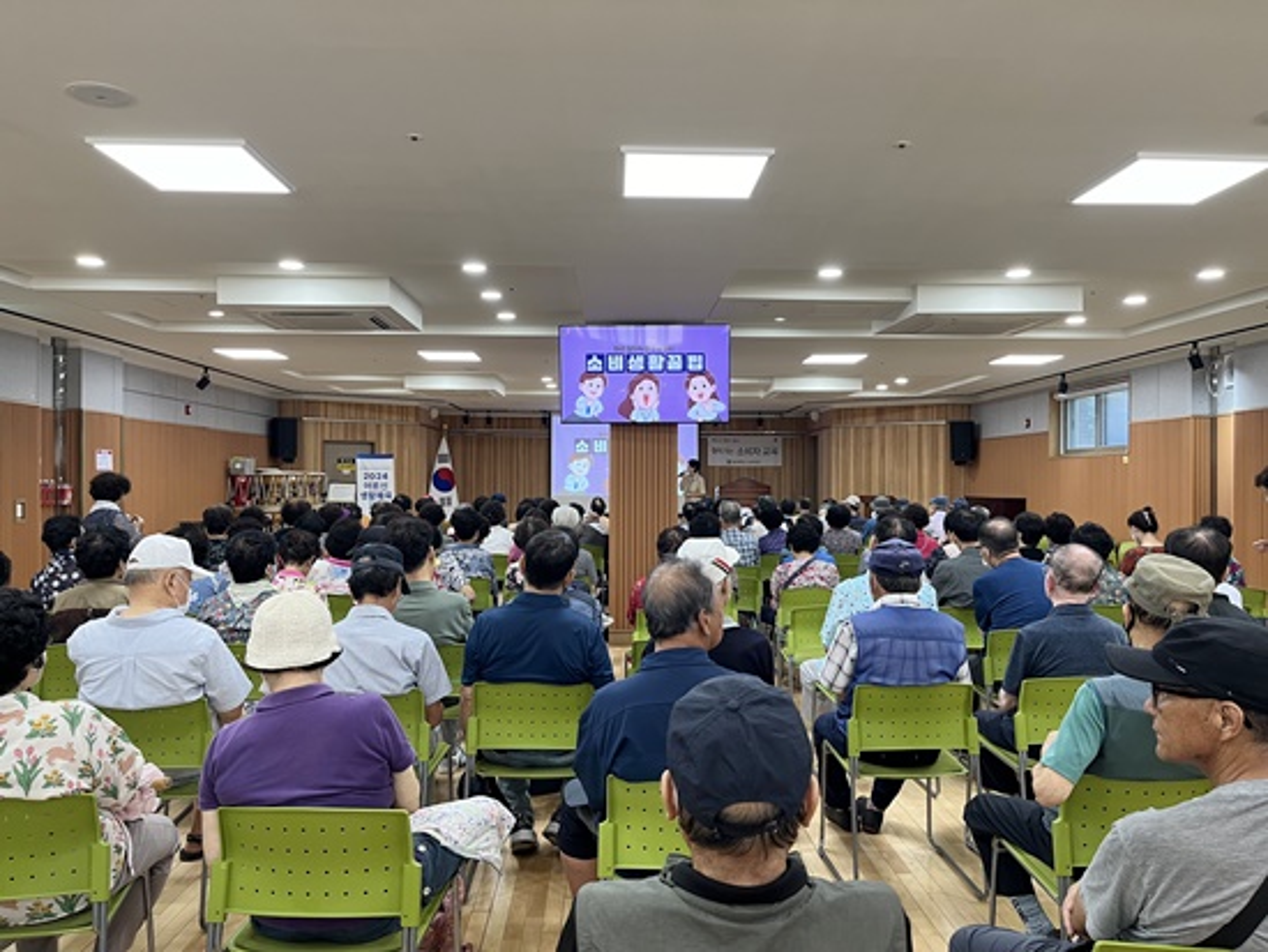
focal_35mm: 26
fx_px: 953
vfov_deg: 53.1
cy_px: 476
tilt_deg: -0.3
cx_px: 634
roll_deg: -0.9
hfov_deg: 67.3
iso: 80
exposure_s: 1/60
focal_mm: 5.1
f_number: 1.6
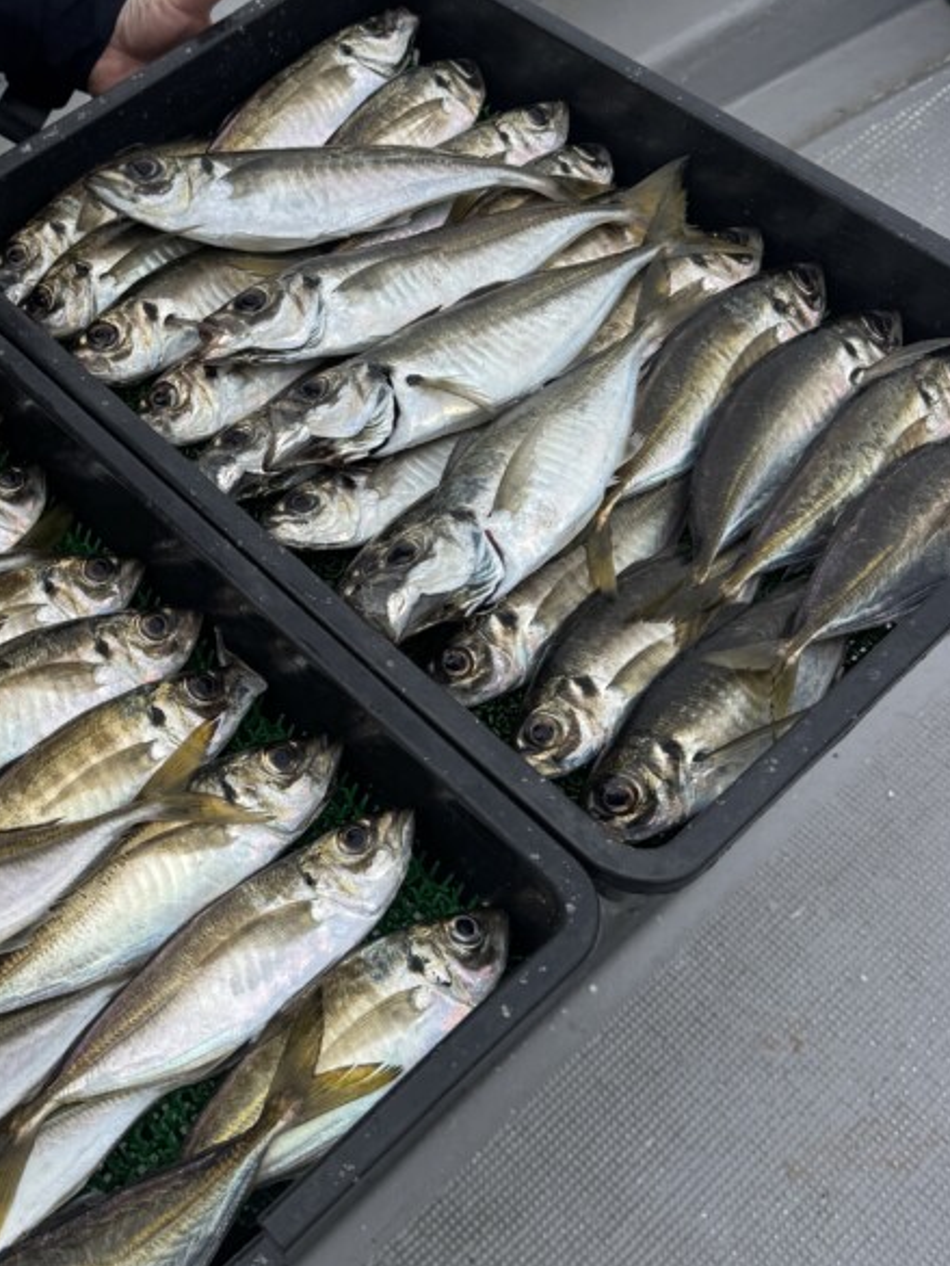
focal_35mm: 41
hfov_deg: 34.0
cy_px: 589
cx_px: 180
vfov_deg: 45.7
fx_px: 1500
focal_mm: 6.76
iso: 80
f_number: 1.78
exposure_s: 1/5348
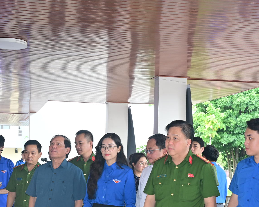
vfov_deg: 22.6
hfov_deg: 28.8
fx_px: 500
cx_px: 86
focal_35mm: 65
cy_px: 198
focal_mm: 26.5
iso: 640
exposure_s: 1/160
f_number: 4
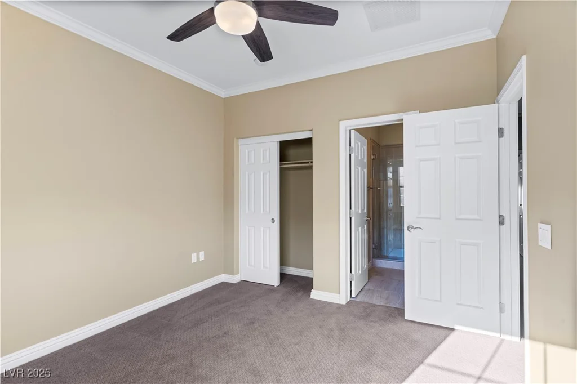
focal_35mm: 17
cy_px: 192
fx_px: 272
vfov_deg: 70.4
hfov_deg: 93.3
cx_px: 288
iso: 400
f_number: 8
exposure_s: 1/20
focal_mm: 17
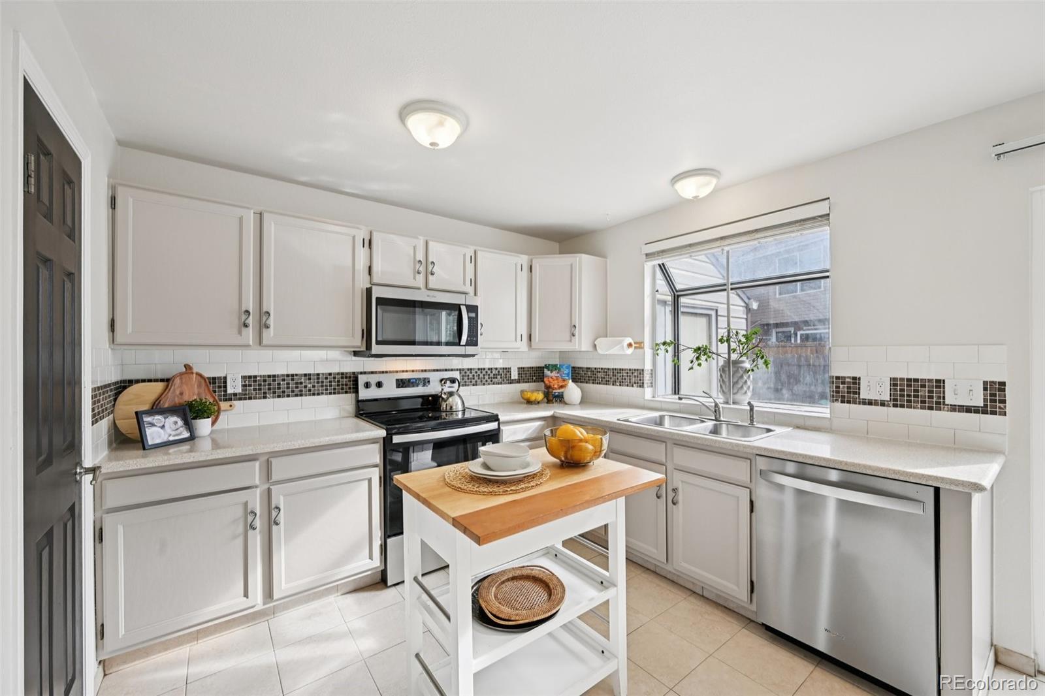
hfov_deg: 104.3
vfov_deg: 81.2
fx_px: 406
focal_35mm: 14
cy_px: 348
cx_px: 522
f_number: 8
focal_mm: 14
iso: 64
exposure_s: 1/20
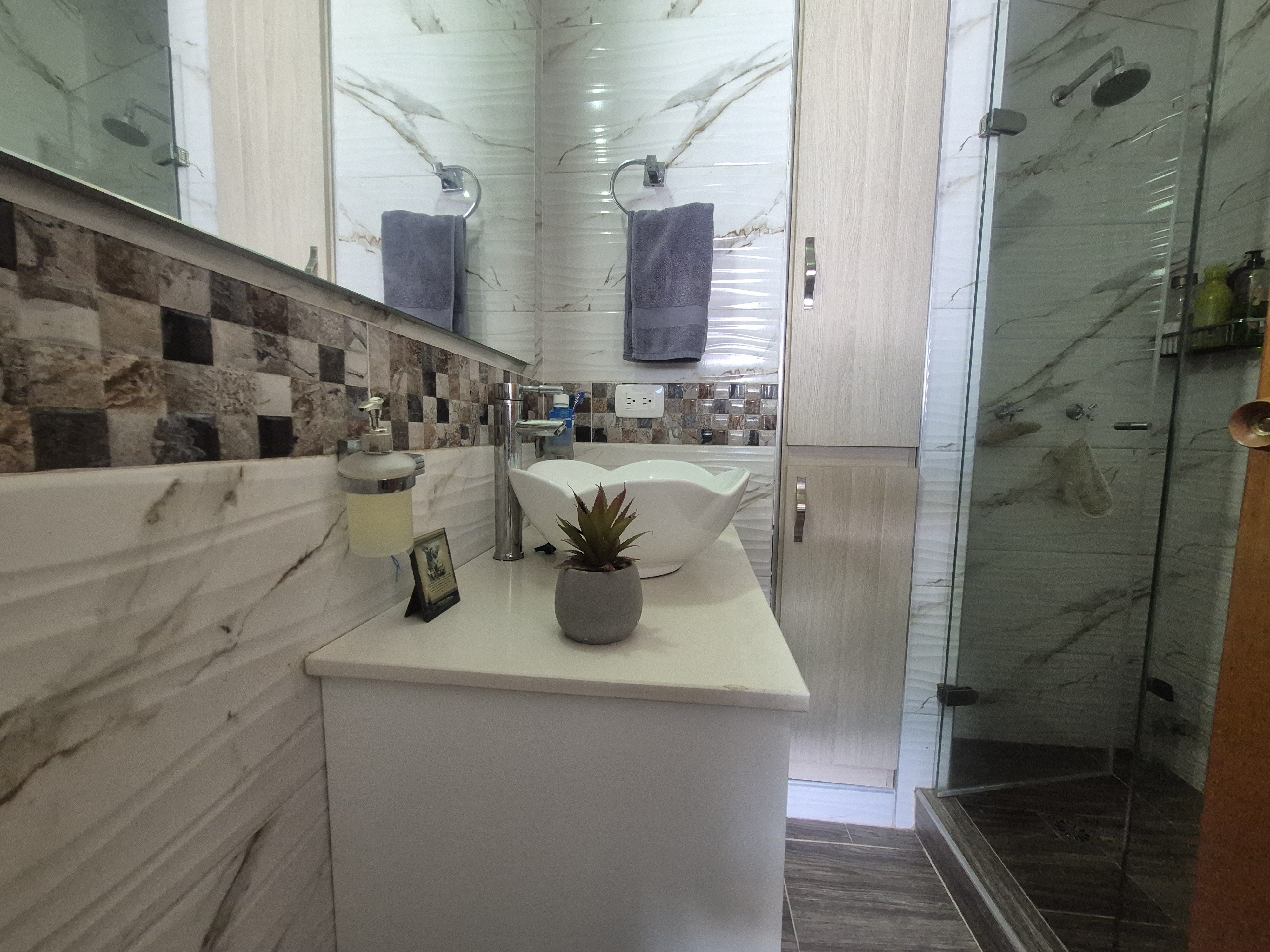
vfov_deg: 89.9
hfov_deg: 106.2
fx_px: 477
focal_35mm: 13
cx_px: 635
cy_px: 476
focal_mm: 1.74
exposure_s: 1/60
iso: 500
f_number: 2.2
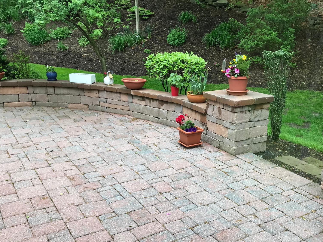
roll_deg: -2.3
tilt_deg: -19.5
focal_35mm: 38
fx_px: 355
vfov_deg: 37.6
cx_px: 194
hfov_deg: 48.7
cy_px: 147
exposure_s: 1/120
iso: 20
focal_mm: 3.99
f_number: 1.8
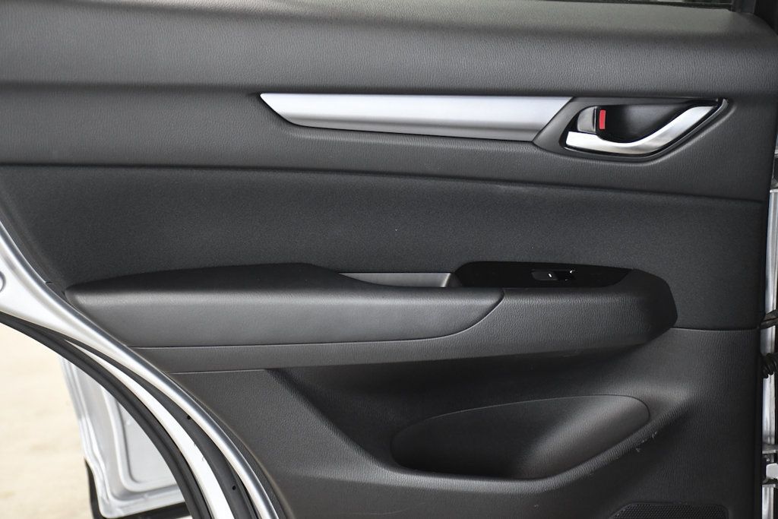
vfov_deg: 18.9
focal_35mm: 72
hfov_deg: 28.1
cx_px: 389
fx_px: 1556
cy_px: 260
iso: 2500
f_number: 4.5
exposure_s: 1/250
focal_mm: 48
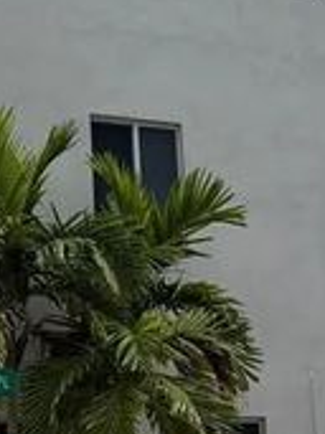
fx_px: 1504
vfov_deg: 16.4
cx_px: 107
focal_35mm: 120
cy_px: 133
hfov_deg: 12.3
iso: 80
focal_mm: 6.76
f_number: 1.78
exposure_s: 1/10309
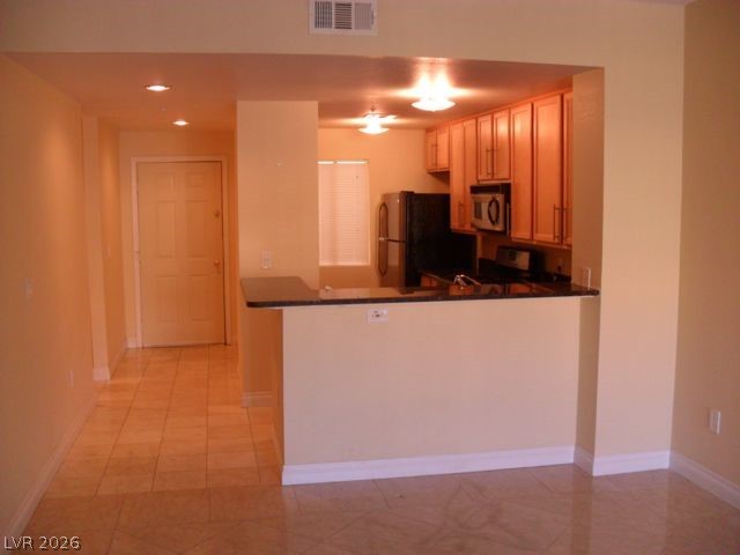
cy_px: 278
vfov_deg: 40.7
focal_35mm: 35
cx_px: 370
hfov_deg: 52.6
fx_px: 748
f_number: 3
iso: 200
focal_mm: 6.3
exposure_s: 1/45
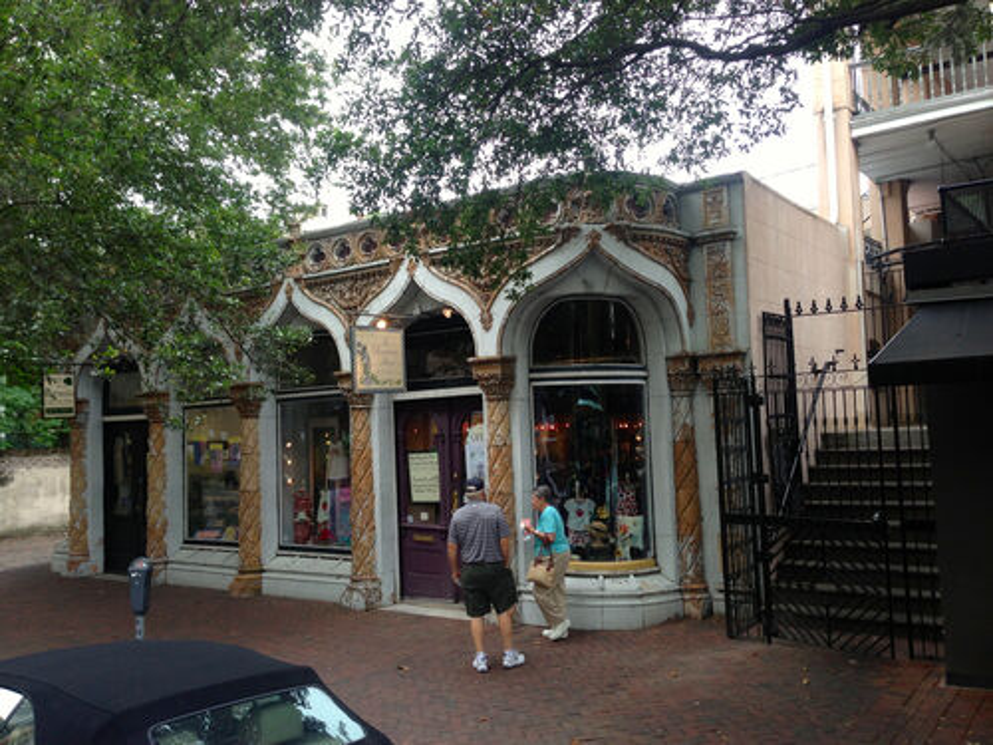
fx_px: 947
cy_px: 372
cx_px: 496
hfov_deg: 55.4
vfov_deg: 42.9
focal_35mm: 33
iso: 50
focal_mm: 4.13
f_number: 2.4
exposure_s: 1/144
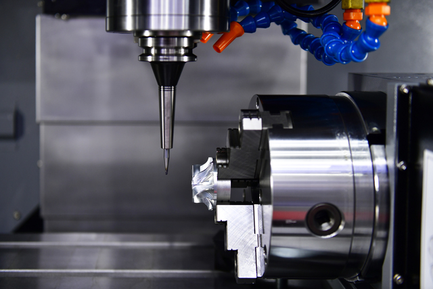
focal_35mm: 45
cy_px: 144
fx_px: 541
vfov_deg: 29.9
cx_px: 216
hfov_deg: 43.6
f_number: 2.8
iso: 320
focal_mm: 45
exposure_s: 1/100
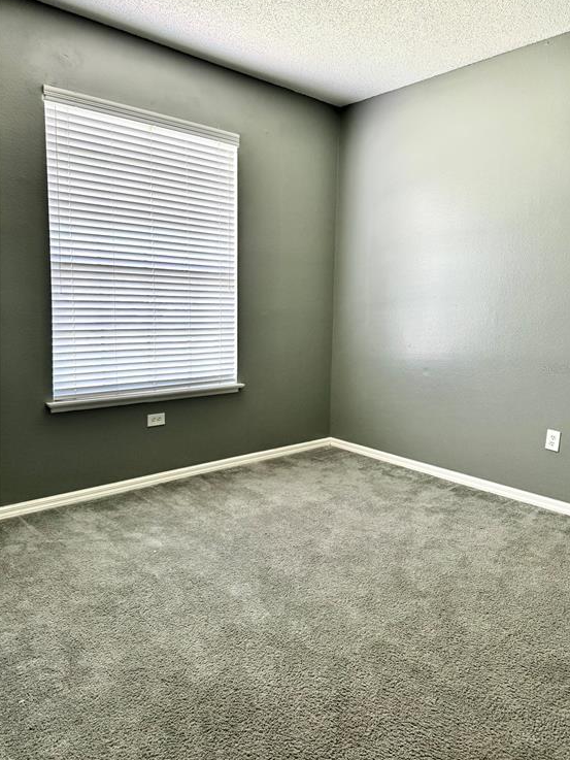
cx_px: 291
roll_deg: -0.5
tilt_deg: -7.4
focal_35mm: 25
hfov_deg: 54.9
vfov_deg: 69.4
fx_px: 549
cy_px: 368
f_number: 1.78
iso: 100
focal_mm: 6.76
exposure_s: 1/121
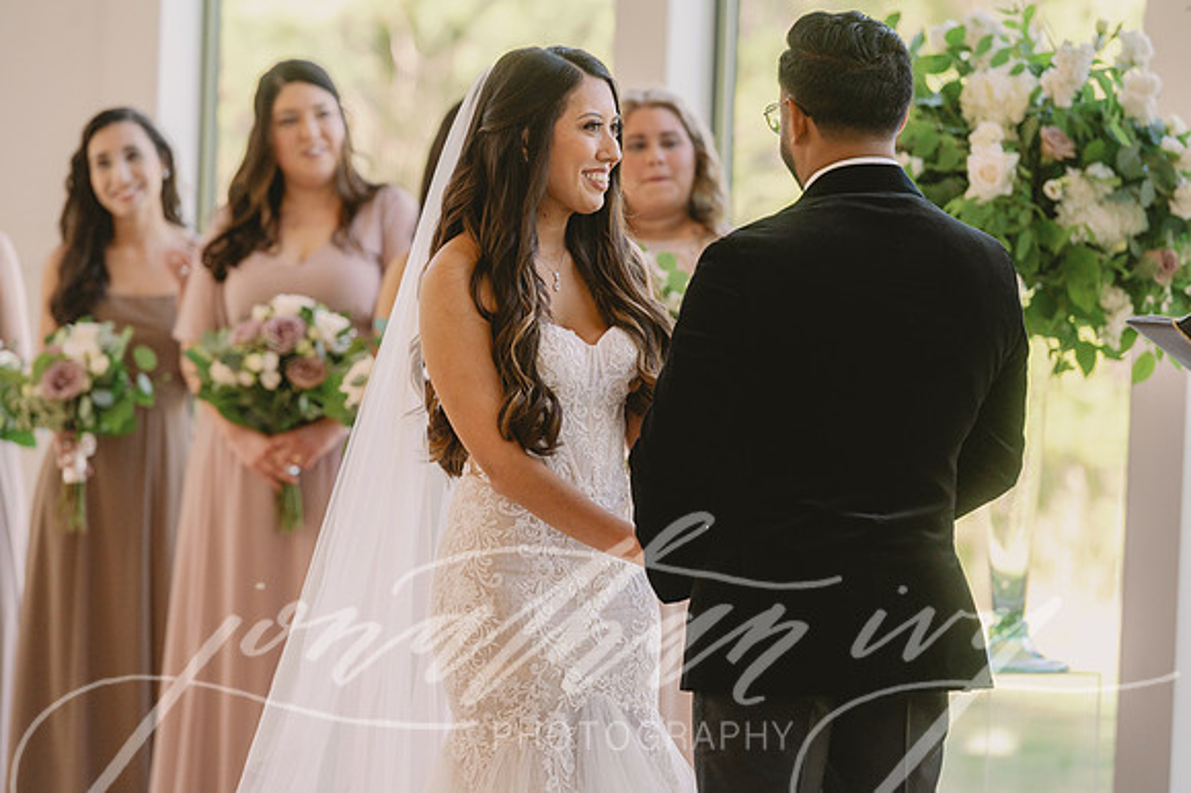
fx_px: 5951
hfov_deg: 11.4
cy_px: 396
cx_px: 596
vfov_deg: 7.6
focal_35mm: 180
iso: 800
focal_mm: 180
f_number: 2.8
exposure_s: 1/320
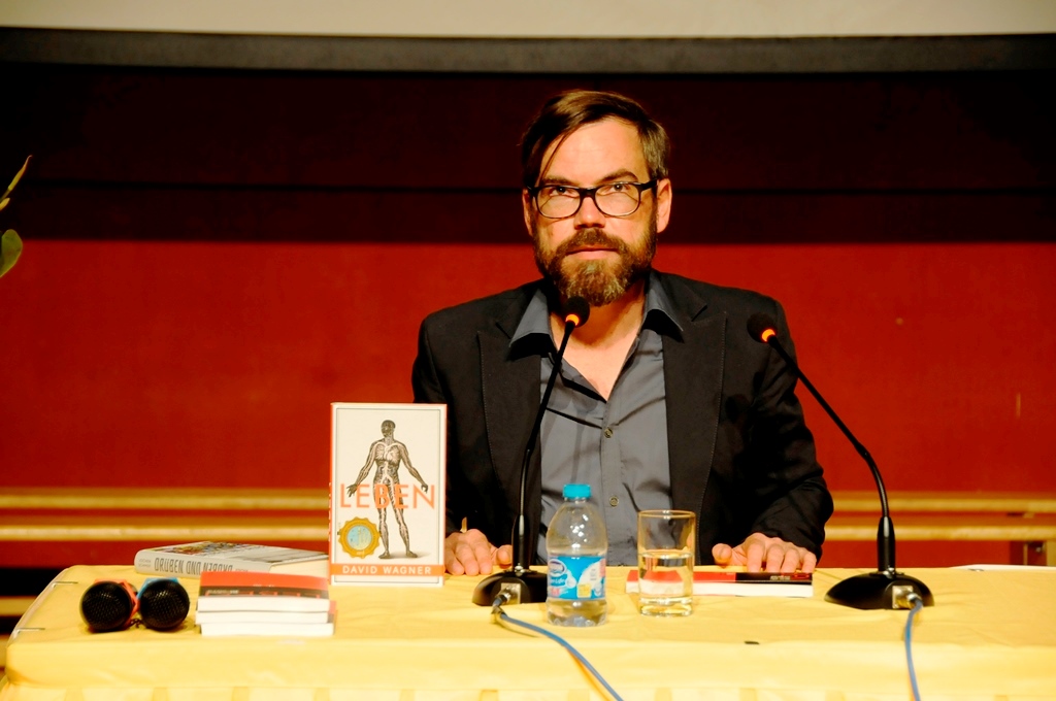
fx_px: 3603
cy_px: 350
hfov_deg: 16.7
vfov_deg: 11.1
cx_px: 528
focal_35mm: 123
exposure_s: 1/10
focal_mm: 82
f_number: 5
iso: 800
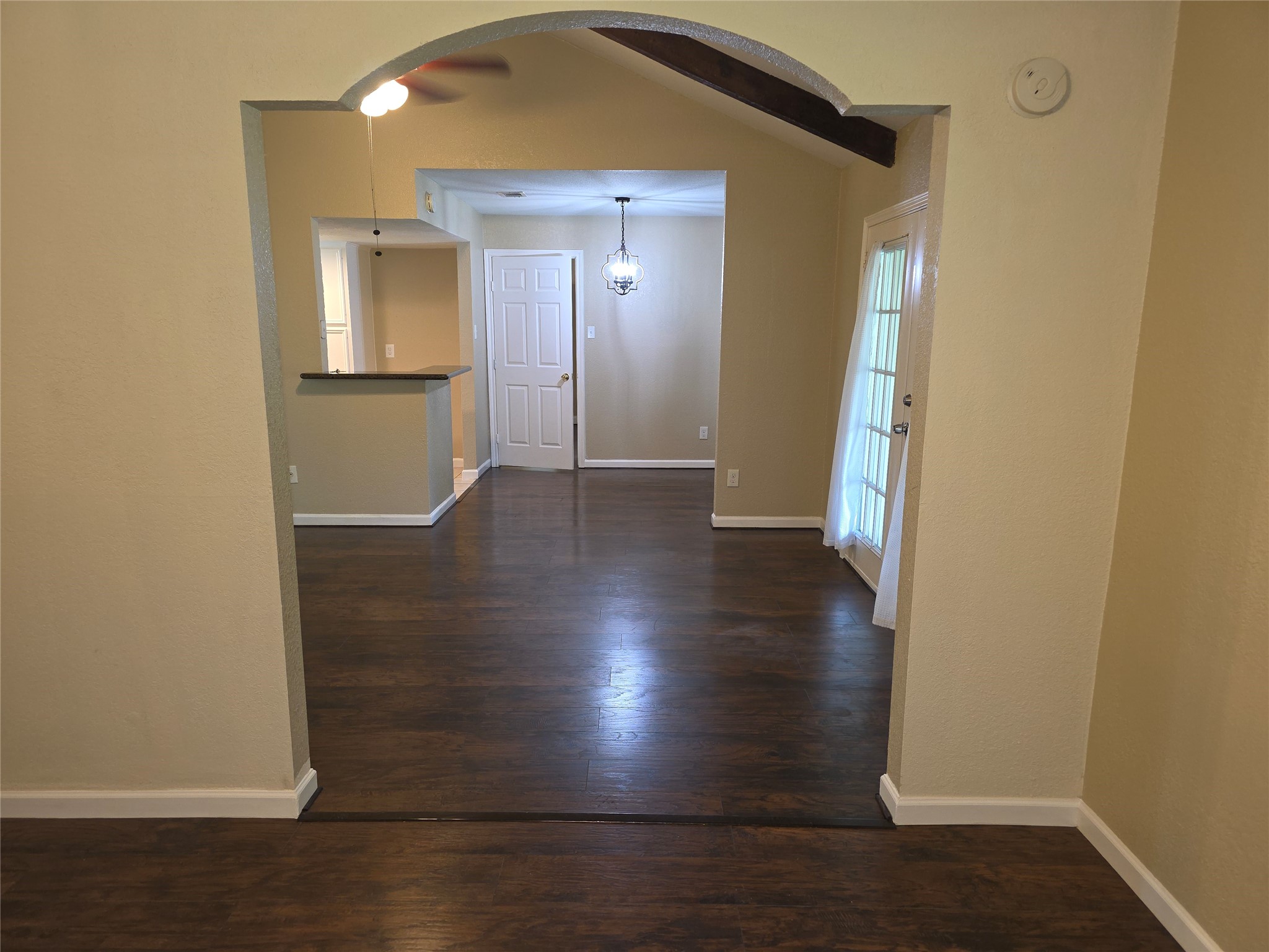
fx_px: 843
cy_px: 476
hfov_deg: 73.9
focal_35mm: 23
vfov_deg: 58.9
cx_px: 634
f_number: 1.7
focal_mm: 6.3
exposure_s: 1/30
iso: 100
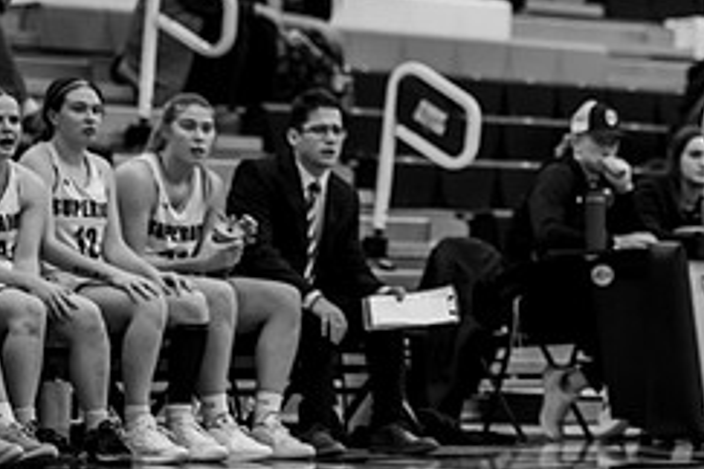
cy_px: 250
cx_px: 810
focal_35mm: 294
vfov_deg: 4.7
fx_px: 5749
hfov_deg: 7.0
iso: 1600
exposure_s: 1/640
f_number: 2.8
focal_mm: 107
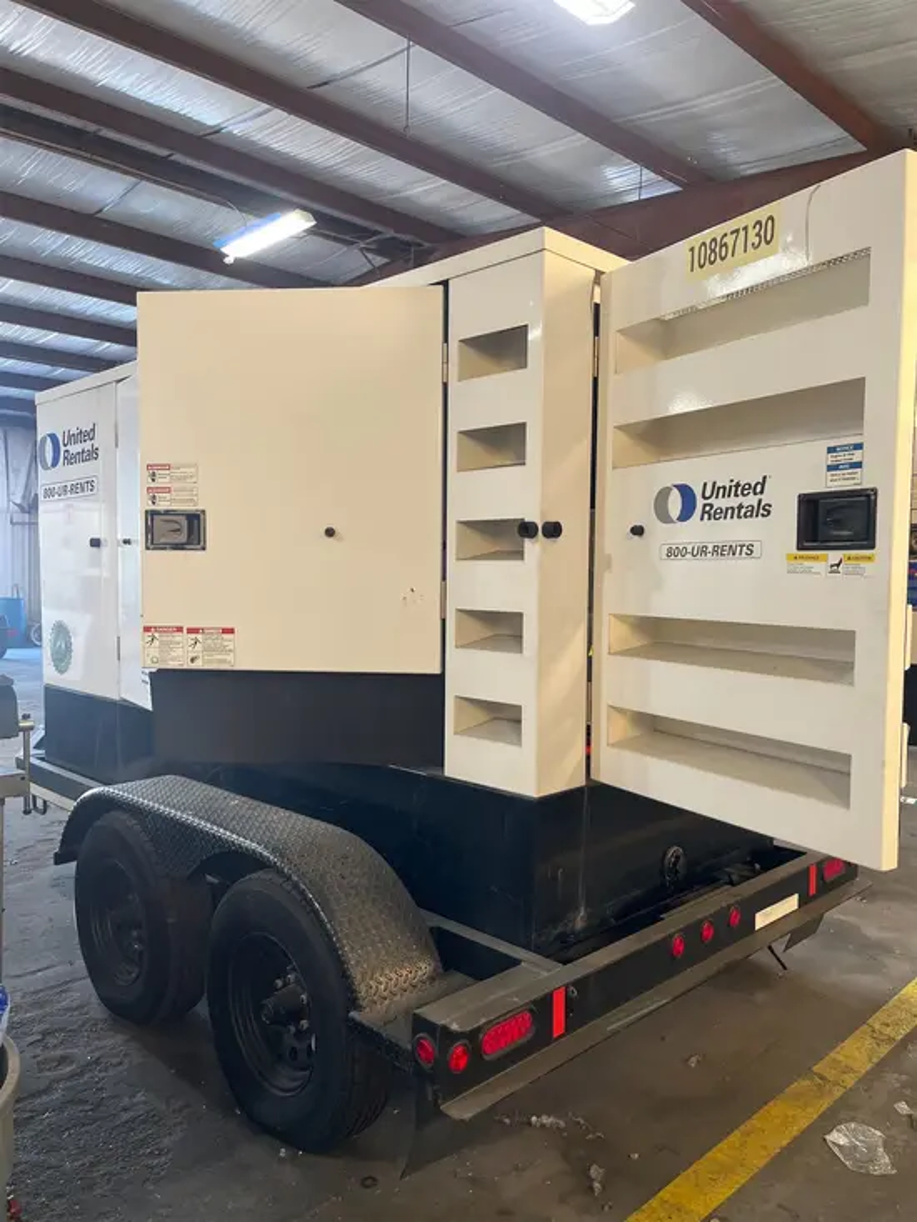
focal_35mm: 26
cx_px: 458
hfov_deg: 53.1
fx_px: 918
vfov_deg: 67.3
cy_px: 611
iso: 125
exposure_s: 1/79
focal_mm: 5.1
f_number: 1.6
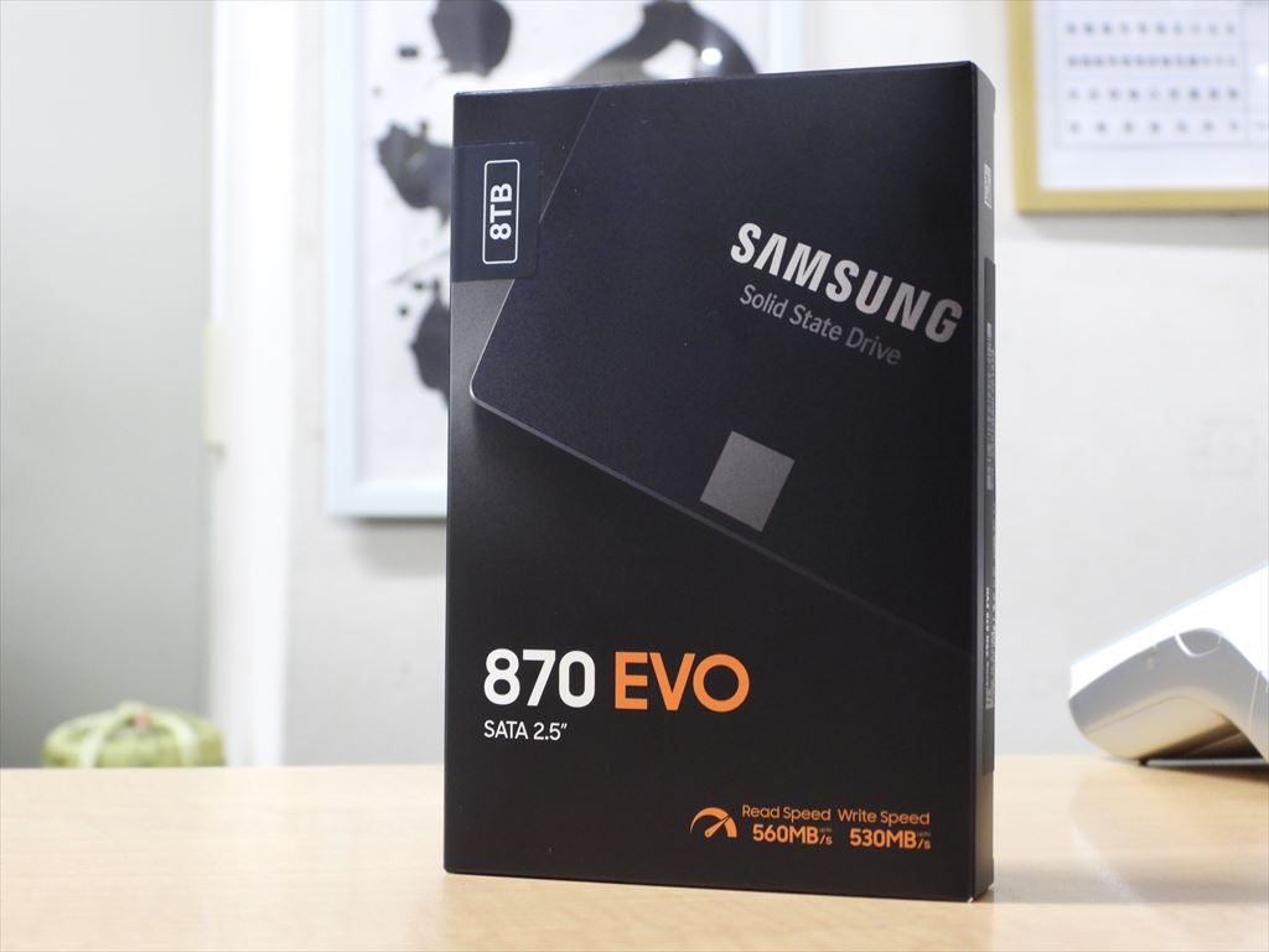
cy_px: 476
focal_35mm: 60
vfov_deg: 24.4
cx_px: 634
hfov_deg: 32.2
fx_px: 2200
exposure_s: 1/13
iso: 400
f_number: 3.5
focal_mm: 10.7
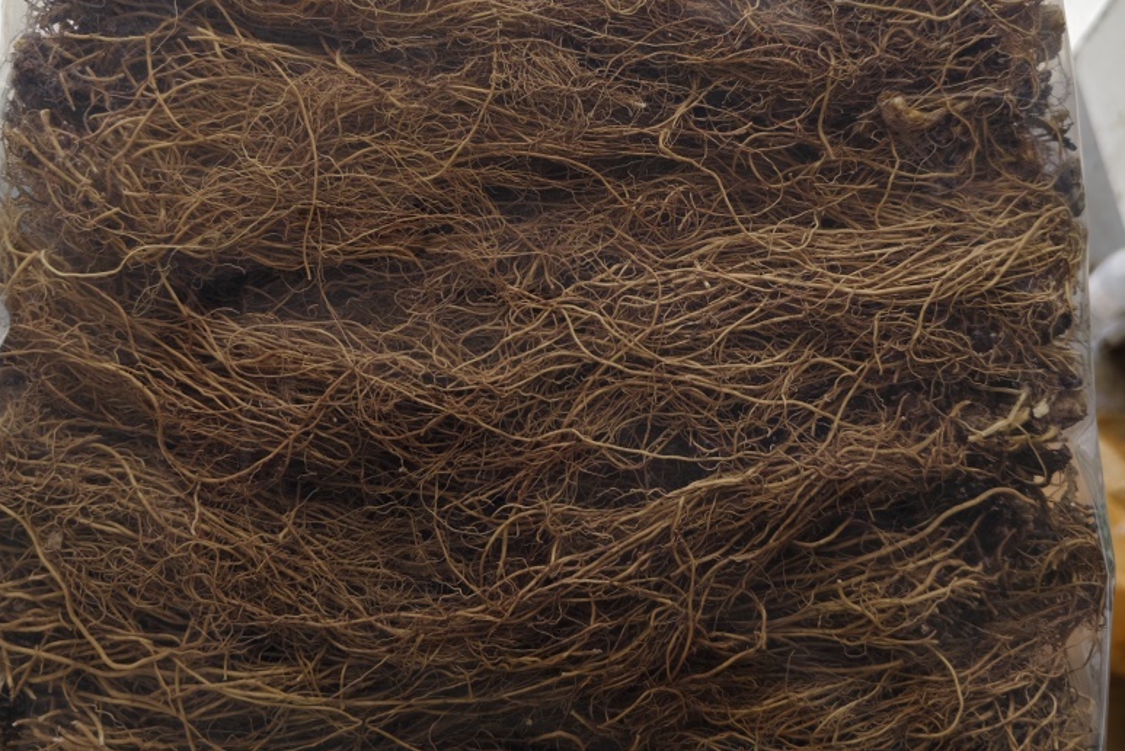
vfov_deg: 39.9
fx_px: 1032
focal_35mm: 33
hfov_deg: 57.2
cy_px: 306
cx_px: 550
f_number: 1.88
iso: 108
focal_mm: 5.56
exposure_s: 1/100
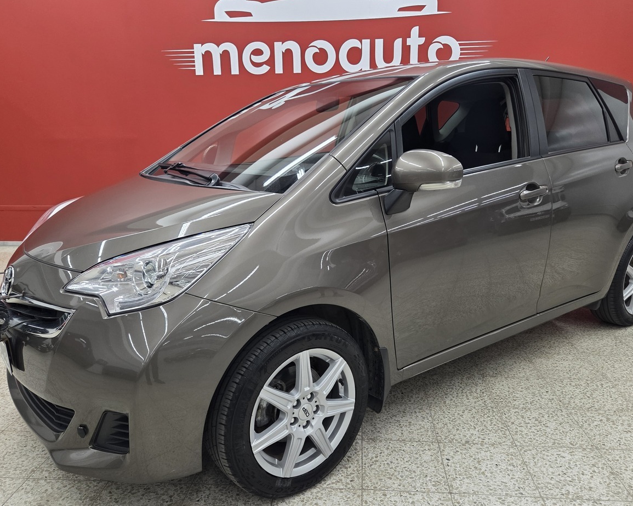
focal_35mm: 28
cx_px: 320
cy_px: 241
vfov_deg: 51.5
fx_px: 525
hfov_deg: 62.2
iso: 200
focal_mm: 5.4
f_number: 1.8
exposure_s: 1/180
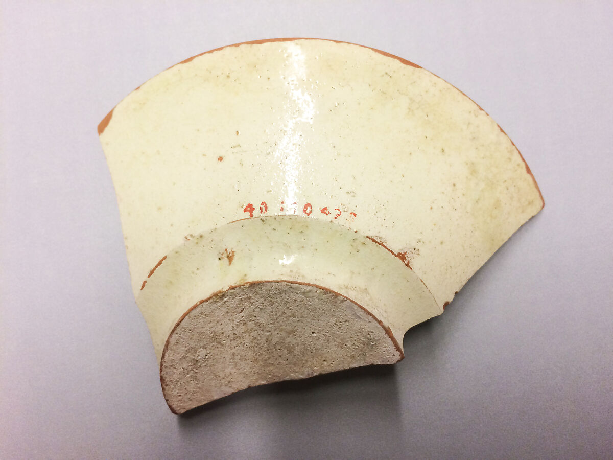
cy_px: 230
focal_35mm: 29
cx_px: 306
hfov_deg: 61.7
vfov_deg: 48.2
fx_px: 514
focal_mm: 4.15
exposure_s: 1/30
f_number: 2.2
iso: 32
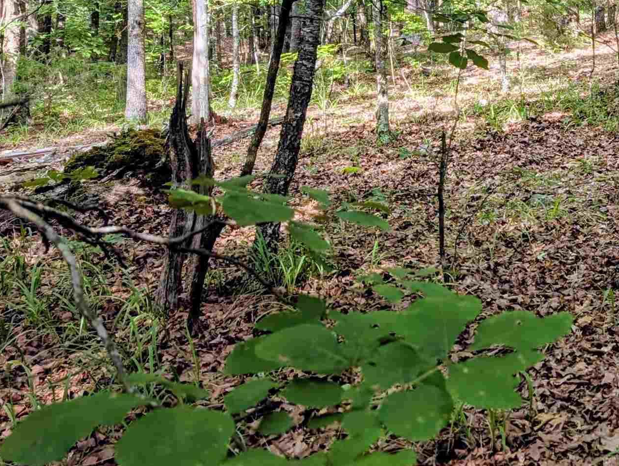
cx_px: 737
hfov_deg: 28.9
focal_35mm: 58
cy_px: 29
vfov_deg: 24.4
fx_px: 1039
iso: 20
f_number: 1.68
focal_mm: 6.9
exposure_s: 1/706
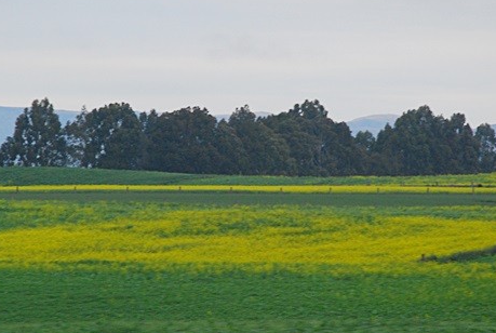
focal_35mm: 353
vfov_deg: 3.9
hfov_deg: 5.8
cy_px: 172
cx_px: 215
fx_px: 4871
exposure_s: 1/160
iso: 400
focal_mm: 135
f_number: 6.3
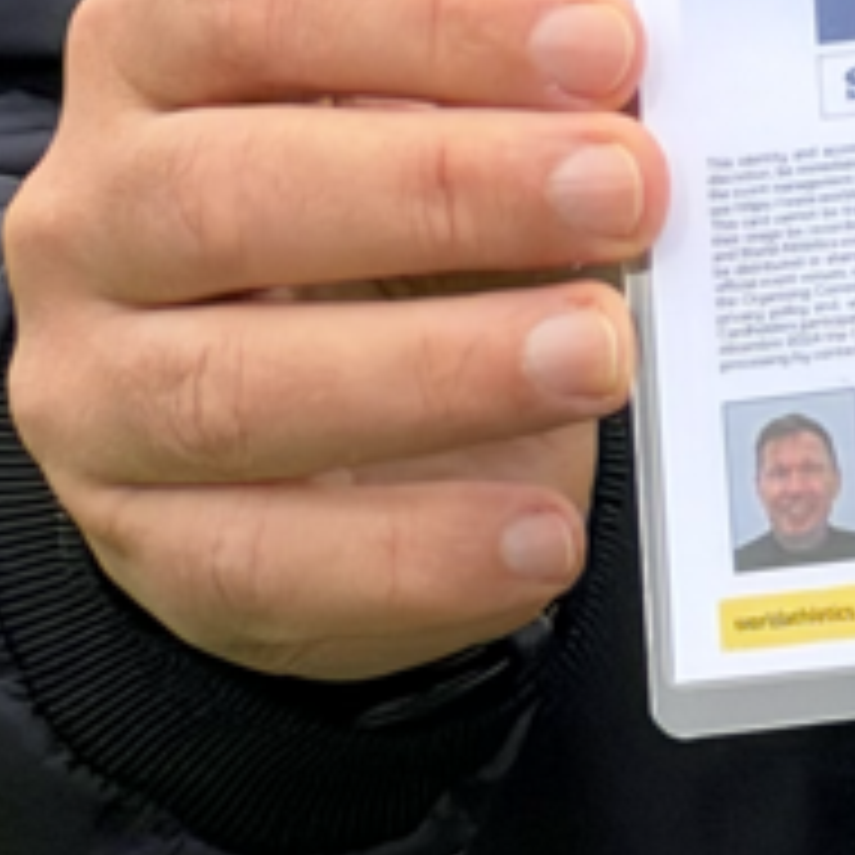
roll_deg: +0.1
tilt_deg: -4.3
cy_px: -688
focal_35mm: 286
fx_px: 7992
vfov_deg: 6.0
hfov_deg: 6.1
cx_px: 648
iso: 80
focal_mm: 6.76
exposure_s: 1/681
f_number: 1.78
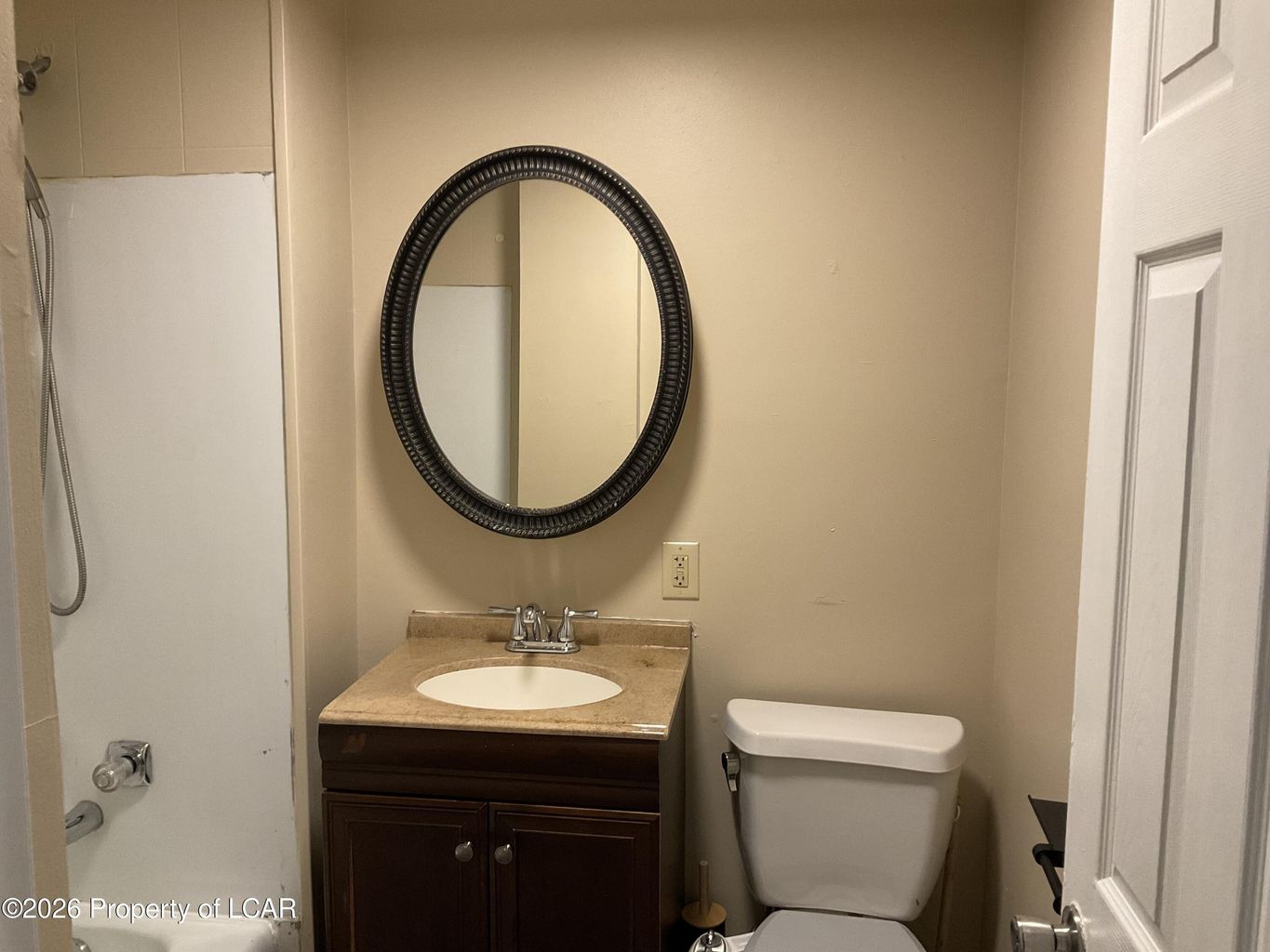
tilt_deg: -8.2
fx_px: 1064
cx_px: 635
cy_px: 476
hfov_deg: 61.7
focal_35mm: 29
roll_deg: -0.4
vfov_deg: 48.2
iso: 160
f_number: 1.8
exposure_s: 1/60
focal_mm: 3
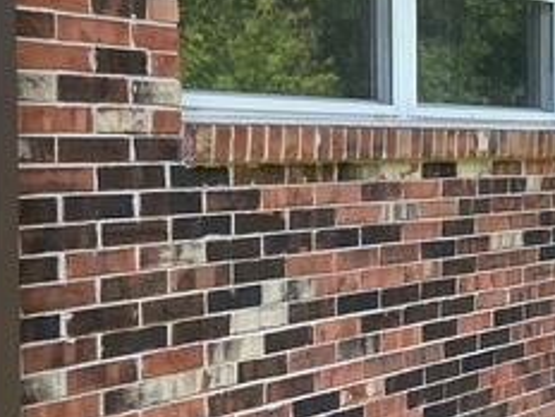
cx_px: 502
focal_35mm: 80
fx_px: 1283
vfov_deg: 18.4
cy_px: 173
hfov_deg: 23.7
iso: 16
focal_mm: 3
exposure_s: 1/243
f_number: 1.8
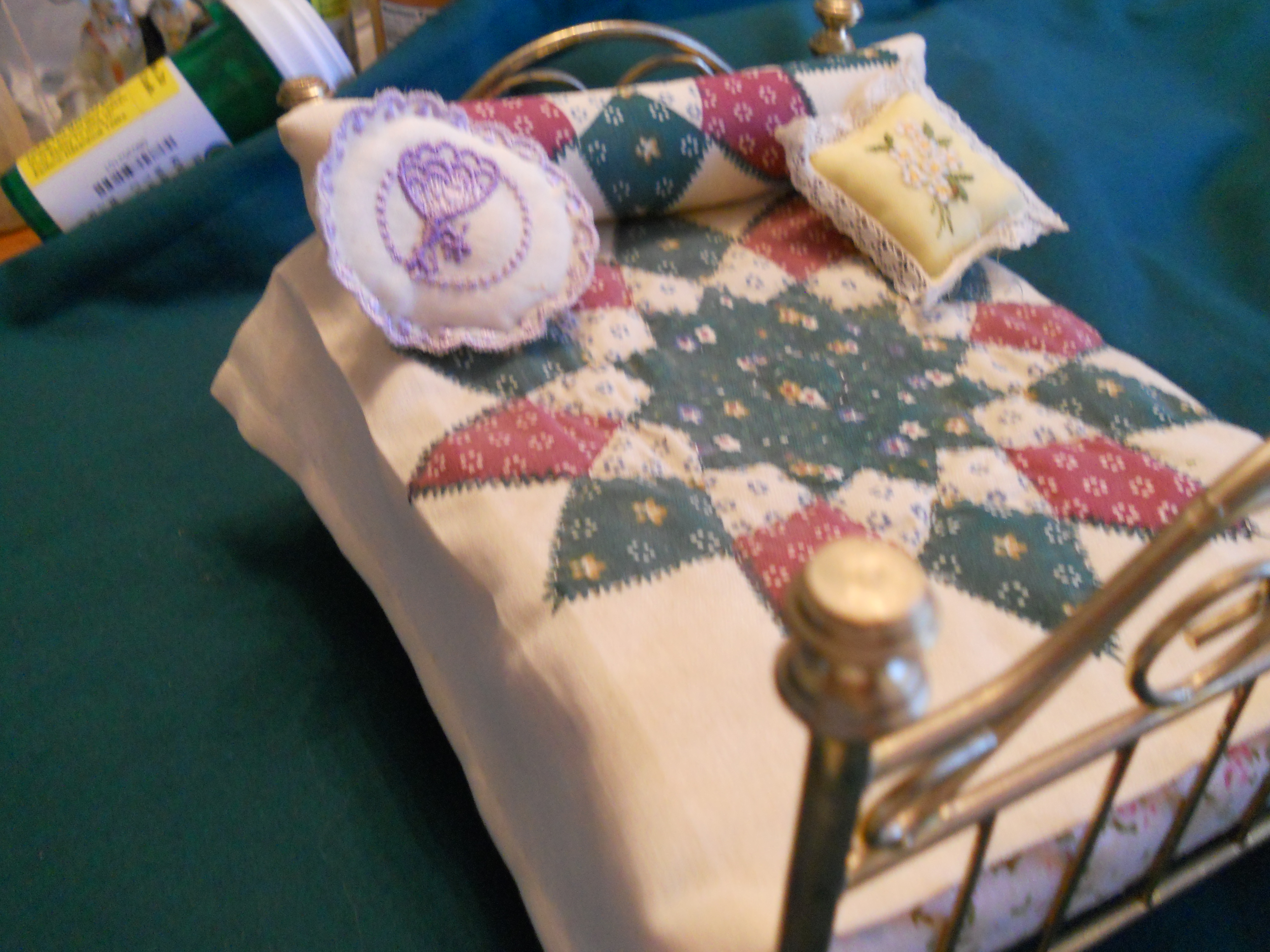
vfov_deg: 44.2
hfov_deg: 56.8
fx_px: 1174
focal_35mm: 32
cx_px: 635
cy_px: 476
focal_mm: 5.8
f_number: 3.5
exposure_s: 1/30
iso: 400
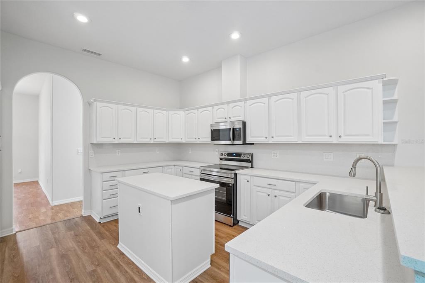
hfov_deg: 100.4
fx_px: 177
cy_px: 142
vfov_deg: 77.3
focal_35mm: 15
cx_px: 212
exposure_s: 1/30
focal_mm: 10
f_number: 8
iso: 1000
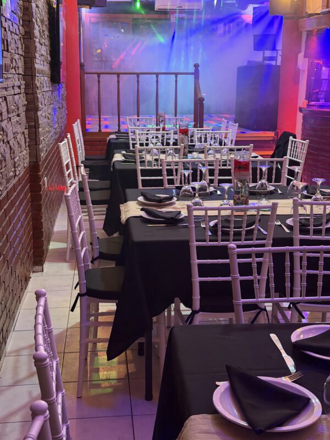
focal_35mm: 48
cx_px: 165
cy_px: 220
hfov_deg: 30.3
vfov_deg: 39.7
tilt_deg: -13.4
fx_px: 610
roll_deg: -0.5
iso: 500
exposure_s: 1/33
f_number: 1.78
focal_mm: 6.76
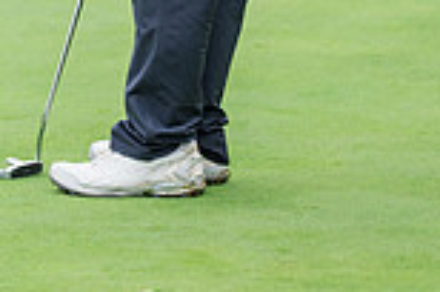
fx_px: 5086
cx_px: -63
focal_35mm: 417
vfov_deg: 3.3
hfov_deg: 4.9
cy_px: -116
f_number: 2.8
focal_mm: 110.4
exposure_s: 1/1250
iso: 500
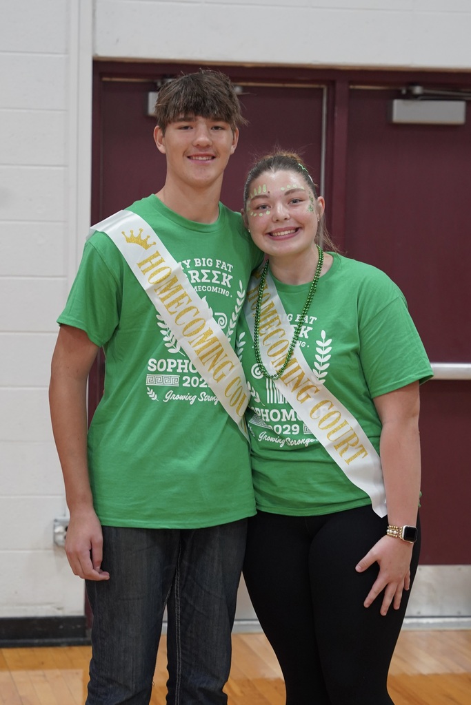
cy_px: 352
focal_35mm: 70
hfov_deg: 19.5
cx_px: 236
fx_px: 1373
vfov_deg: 28.8
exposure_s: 1/160
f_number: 4
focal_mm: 70
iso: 2000
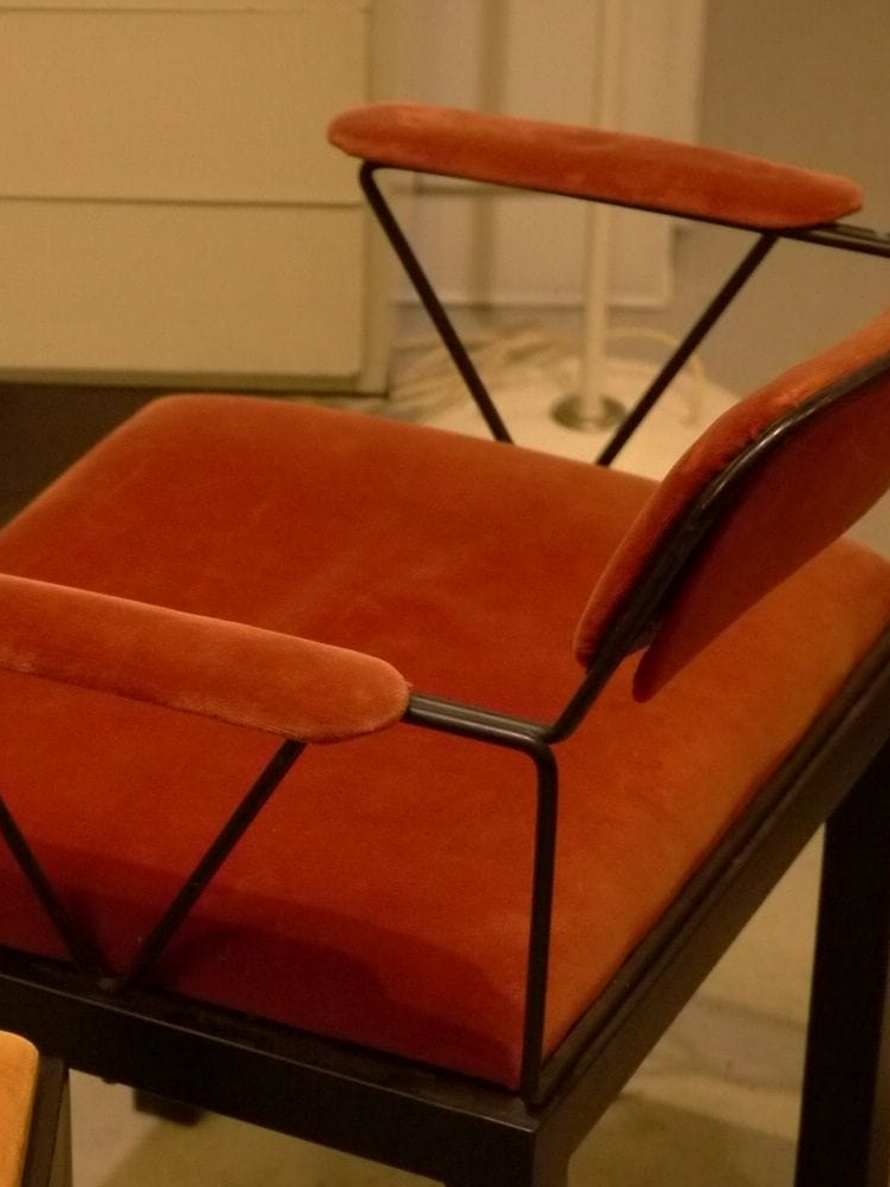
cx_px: -65
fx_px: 4457
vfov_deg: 14.9
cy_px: 1152
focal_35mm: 130
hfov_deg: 11.3
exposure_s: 1/200
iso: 1000
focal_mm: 20
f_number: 1.7
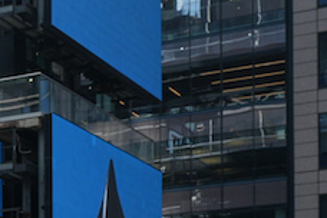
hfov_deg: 11.7
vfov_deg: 9.1
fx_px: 1290
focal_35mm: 142
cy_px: 419
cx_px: -468
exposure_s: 1/1000
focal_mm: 27
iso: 250
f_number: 4.5
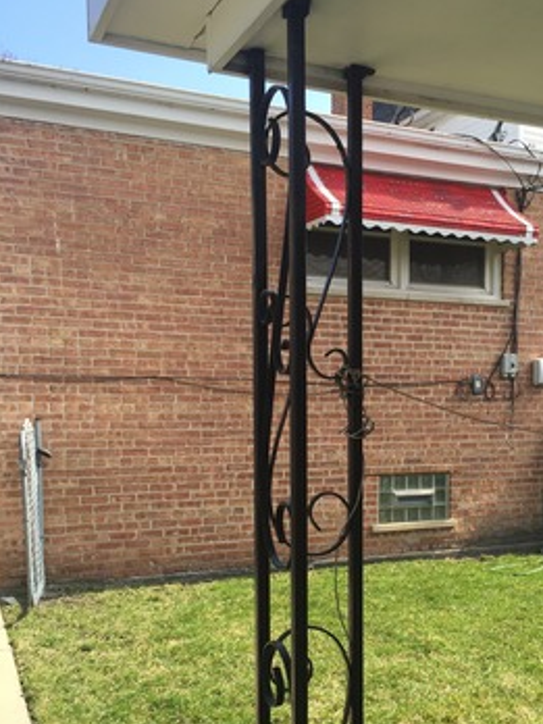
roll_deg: -1.9
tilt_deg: -3.3
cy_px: 464
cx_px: 356
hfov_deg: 35.7
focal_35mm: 40
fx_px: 837
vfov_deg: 46.3
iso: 32
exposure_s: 1/706
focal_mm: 4.15
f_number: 2.2
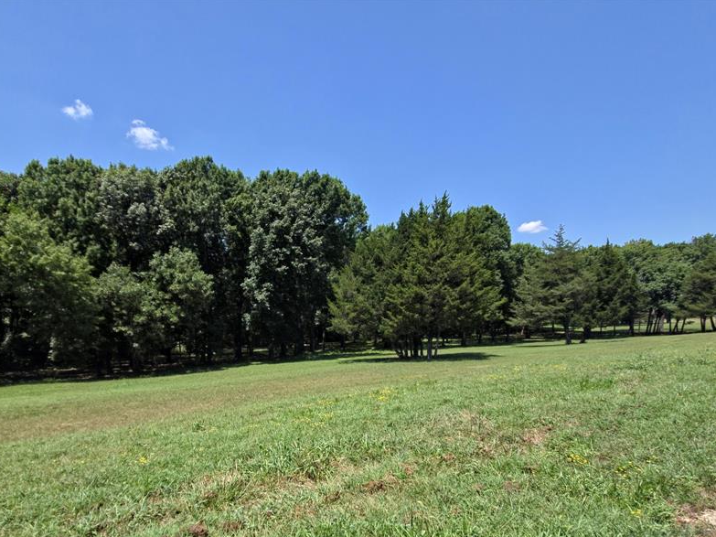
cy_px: 349
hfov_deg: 90.5
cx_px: 311
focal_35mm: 17
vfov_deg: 72.9
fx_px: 352
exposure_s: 1/1780
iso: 50
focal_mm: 2.2
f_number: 2.2
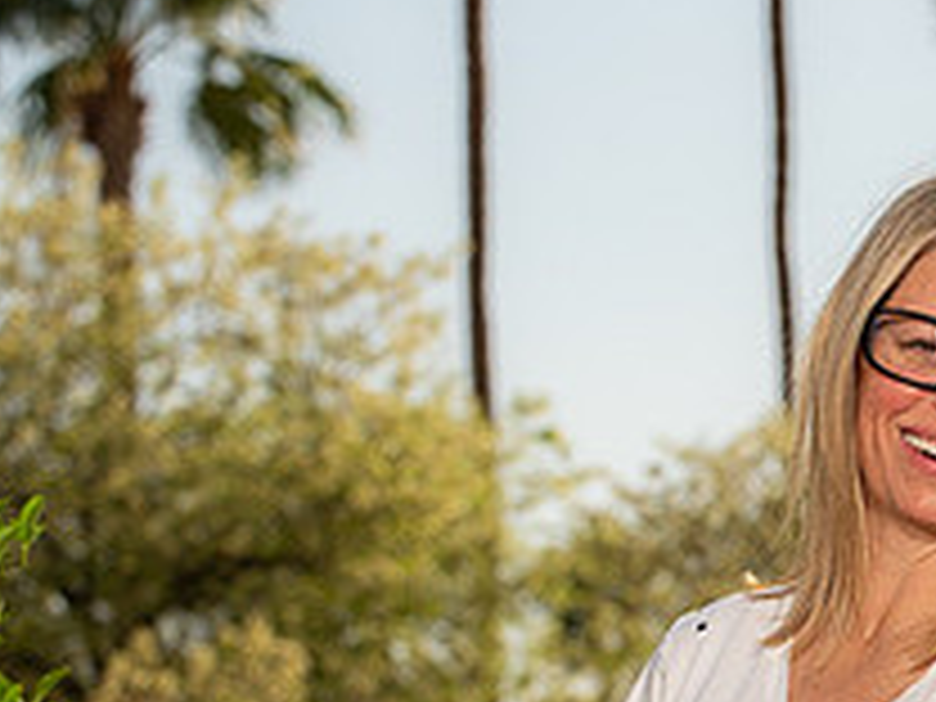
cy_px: 472
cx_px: 1197
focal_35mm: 282
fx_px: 7625
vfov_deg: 5.3
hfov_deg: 7.0
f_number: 8
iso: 50
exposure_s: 1/200
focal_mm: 105
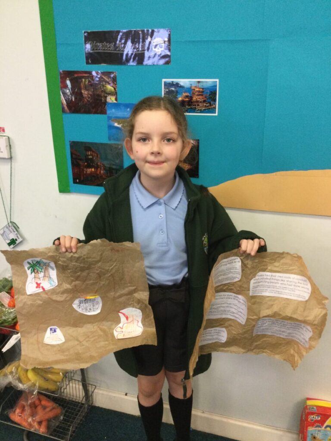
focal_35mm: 31
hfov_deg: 45.4
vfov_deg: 58.4
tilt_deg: -20.8
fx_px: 395
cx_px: 166
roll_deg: -0.7
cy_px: 220
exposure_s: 1/33
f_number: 2.4
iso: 160
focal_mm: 3.3
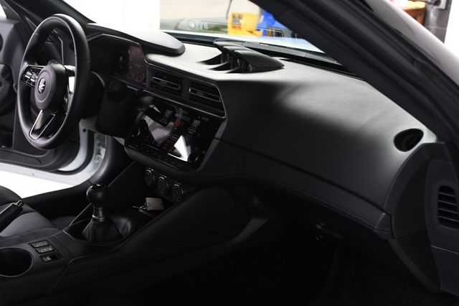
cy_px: 153
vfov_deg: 28.0
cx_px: 230
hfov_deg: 41.1
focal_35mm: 48
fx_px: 612
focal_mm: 32
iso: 100
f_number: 4
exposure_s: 1/160
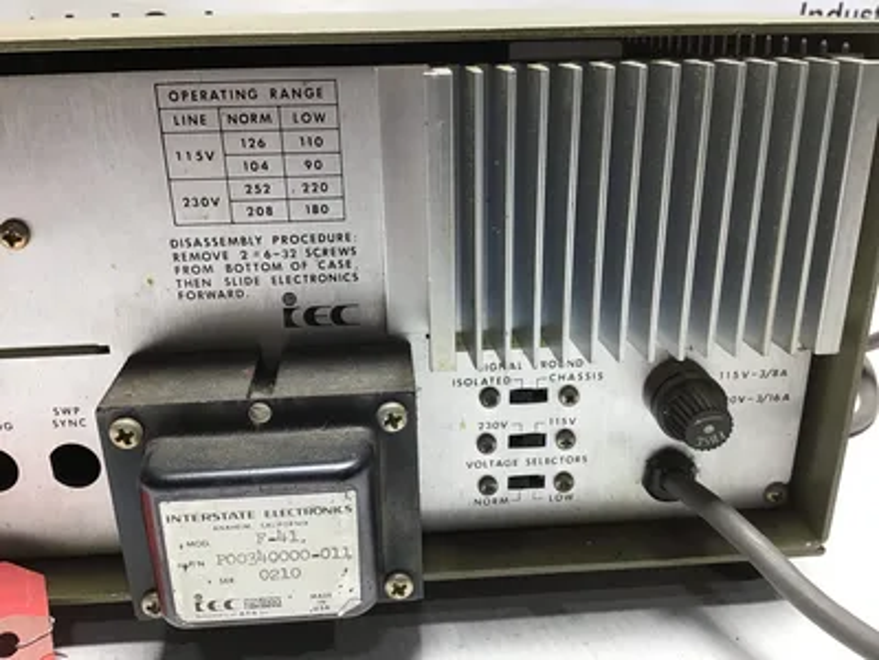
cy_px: 330
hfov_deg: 58.4
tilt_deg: -21.7
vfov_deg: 45.4
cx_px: 440
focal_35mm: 31
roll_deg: +0.1
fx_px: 787
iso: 25
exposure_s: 1/40
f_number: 2.4
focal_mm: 3.3
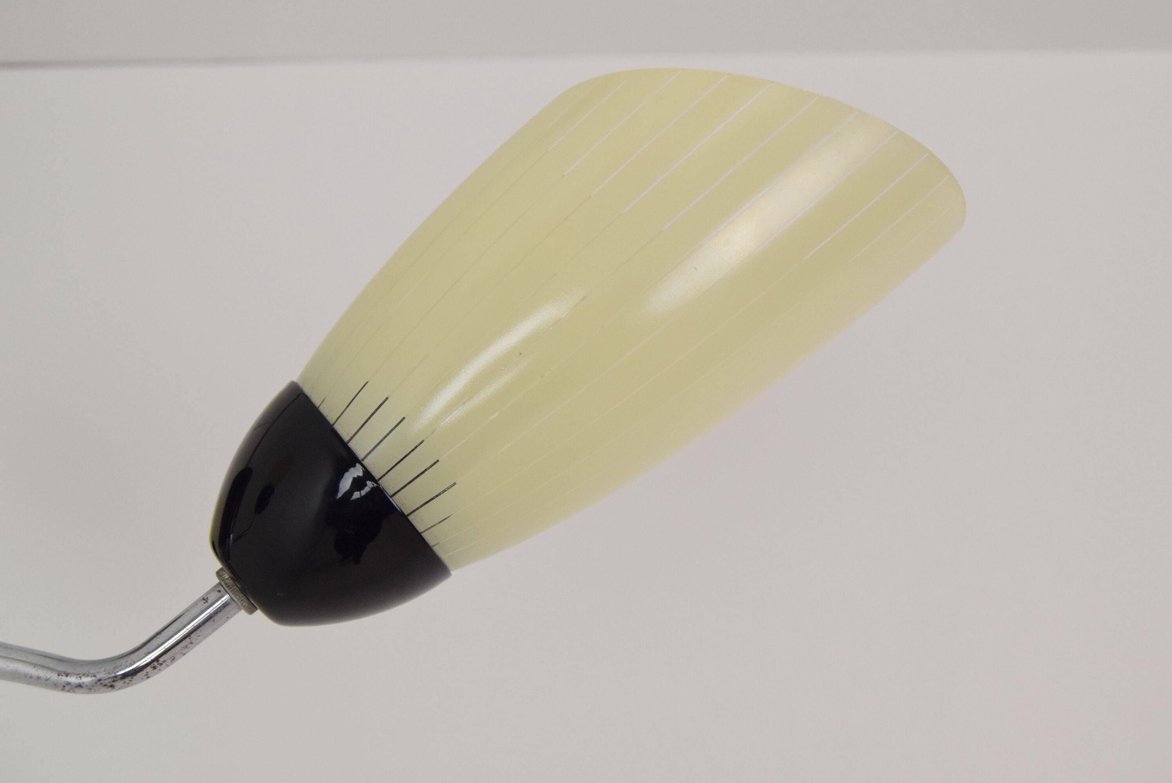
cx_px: 586
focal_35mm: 48
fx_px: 1564
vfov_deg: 28.1
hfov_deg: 41.1
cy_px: 392
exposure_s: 1/320
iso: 1600
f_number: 9
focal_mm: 32
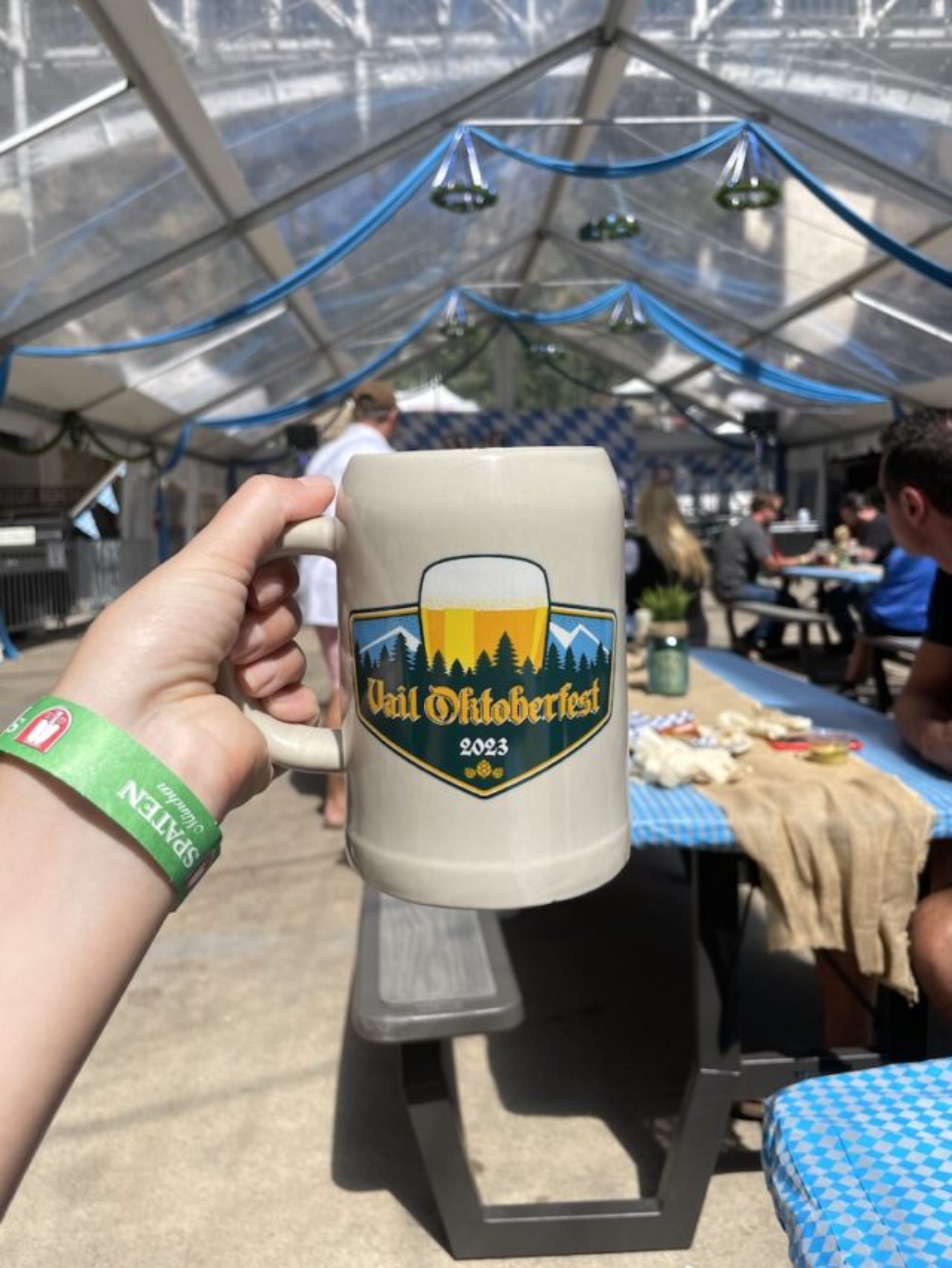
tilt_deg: -4.6
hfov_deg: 53.1
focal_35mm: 26
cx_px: 476
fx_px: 953
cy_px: 634
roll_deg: +2.2
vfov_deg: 67.3
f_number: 1.6
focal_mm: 4.2
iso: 32
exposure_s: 1/3861
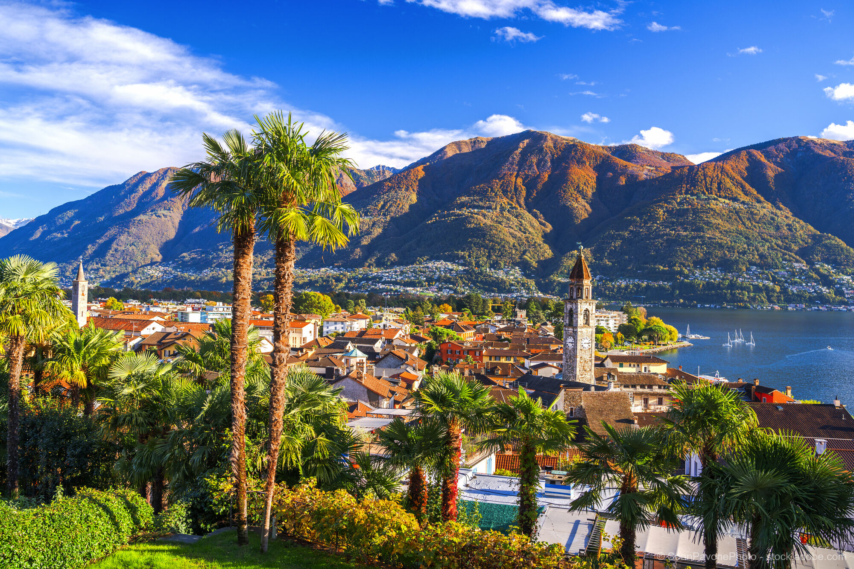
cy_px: 284
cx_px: 427
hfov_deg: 60.3
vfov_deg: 42.3
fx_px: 735
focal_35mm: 31
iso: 100
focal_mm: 31
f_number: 6.3
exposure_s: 1/80
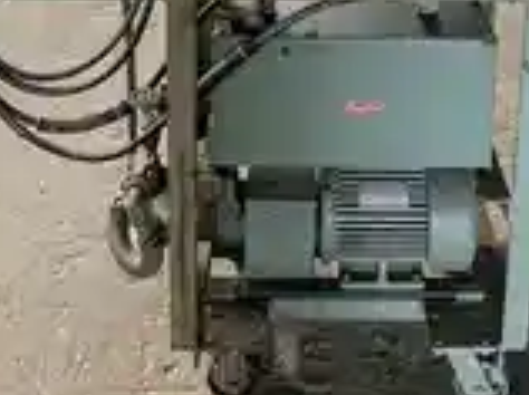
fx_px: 1007
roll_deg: -1.6
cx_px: 311
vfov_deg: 20.1
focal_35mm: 66
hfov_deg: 29.4
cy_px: -141
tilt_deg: -14.6
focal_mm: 4.25
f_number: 1.8
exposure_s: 1/60
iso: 125
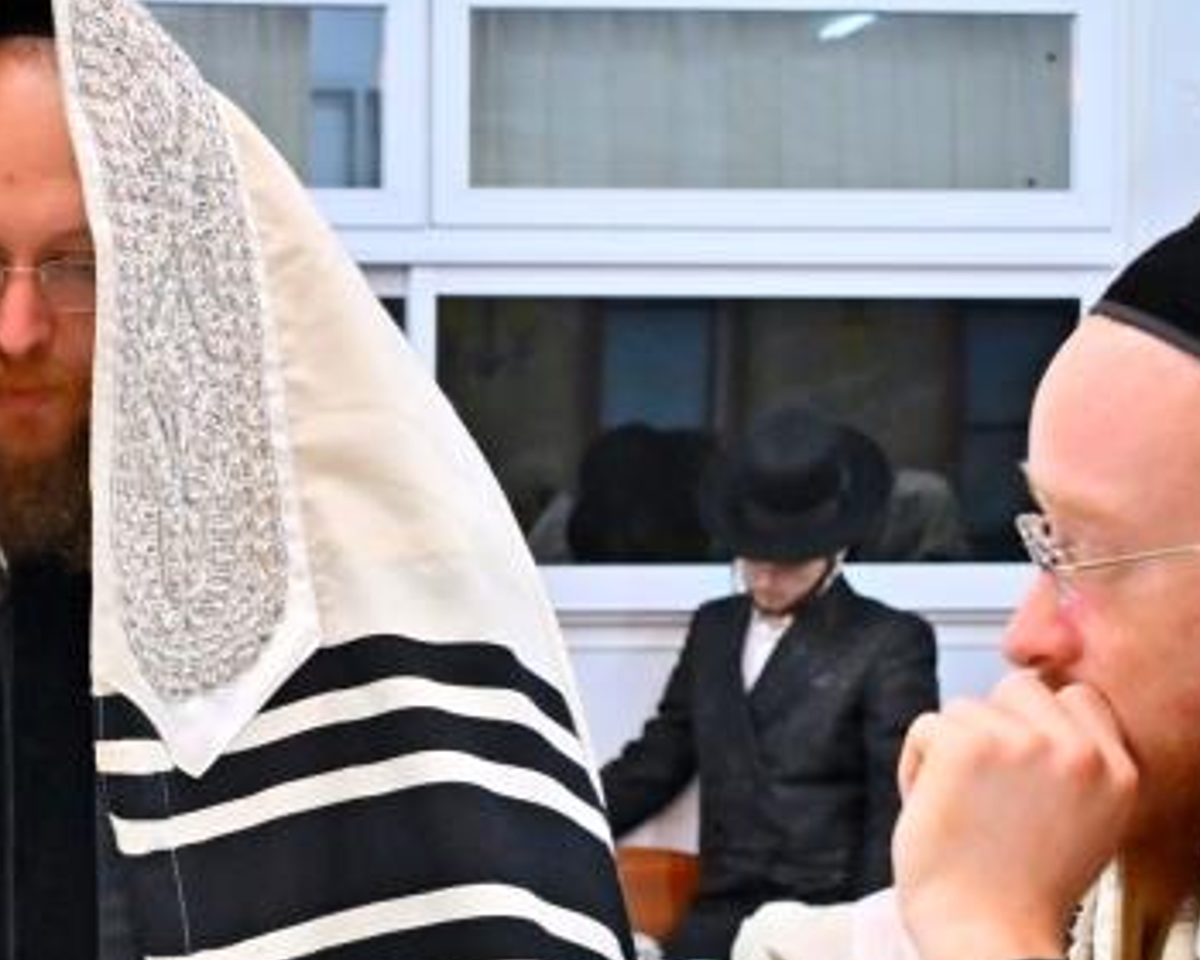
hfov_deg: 18.5
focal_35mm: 99
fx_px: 3516
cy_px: 701
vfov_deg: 15.5
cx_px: -178
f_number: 4
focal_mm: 24
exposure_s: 1/200
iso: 1000
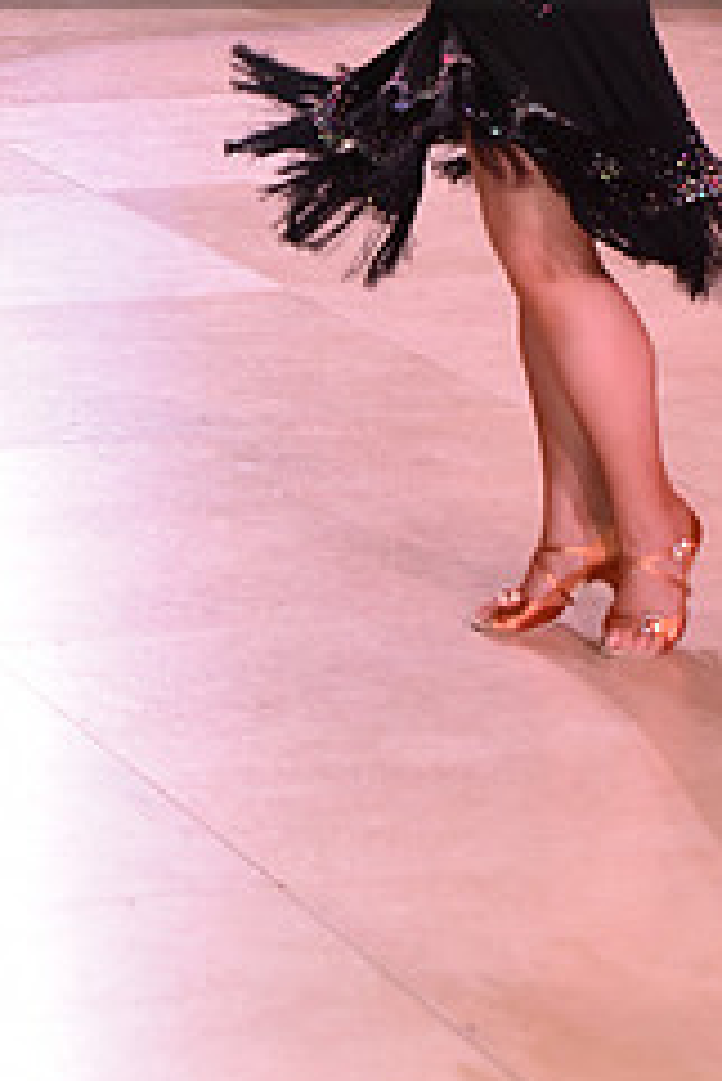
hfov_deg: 7.0
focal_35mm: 197
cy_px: -139
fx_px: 5917
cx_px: 177
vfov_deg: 10.3
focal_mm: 82
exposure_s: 1/250
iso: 2500
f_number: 5.6
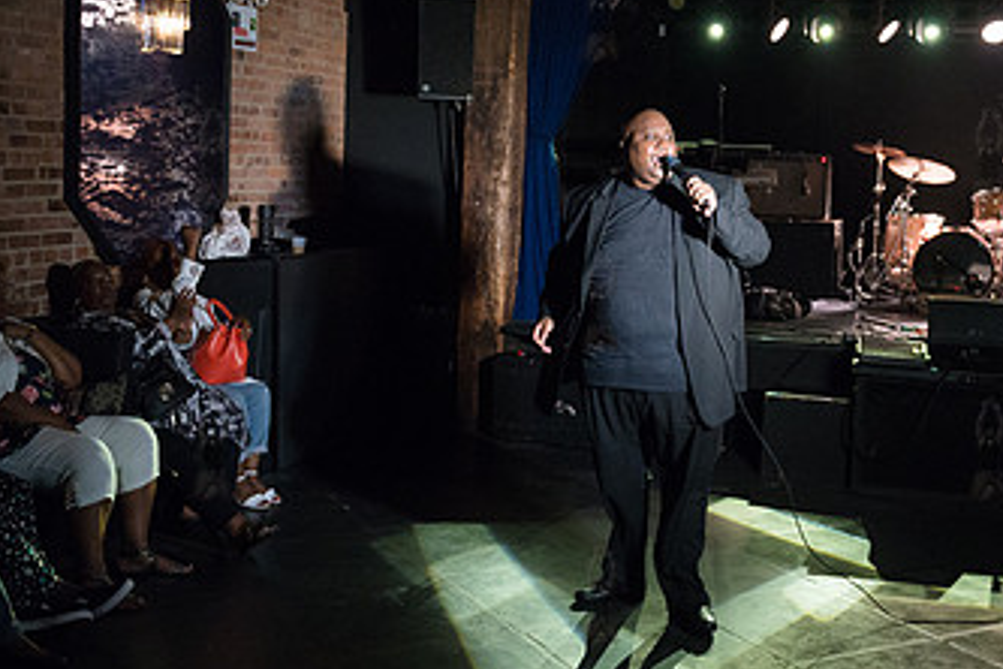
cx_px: 599
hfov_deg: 41.7
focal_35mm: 47
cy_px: 300
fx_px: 1309
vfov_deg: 28.6
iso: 3200
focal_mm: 27
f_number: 2.8
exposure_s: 1/320
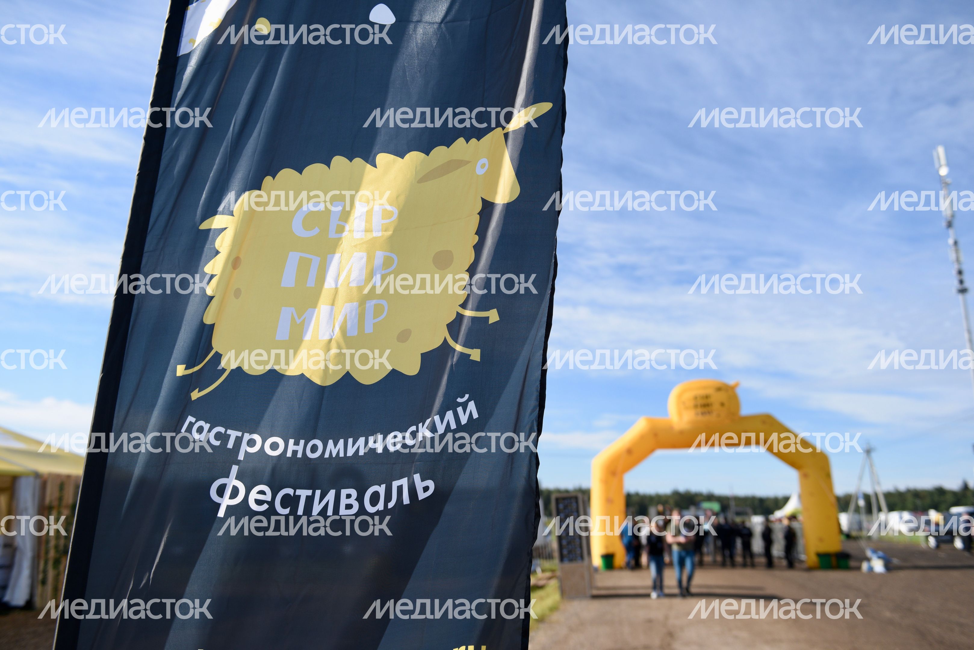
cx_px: 487
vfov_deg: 45.0
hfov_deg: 63.6
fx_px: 785
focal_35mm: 29
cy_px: 325
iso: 200
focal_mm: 29
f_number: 4
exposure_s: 1/2500
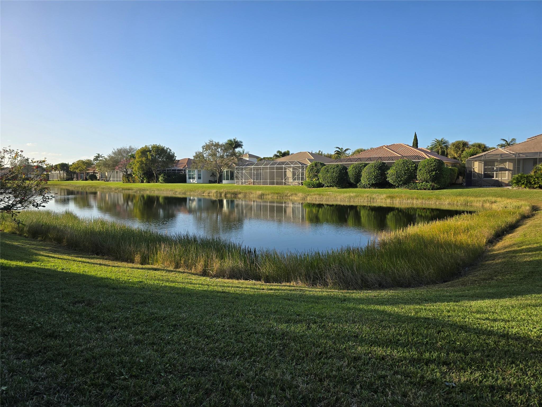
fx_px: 360
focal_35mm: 23
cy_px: 204
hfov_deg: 73.9
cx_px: 271
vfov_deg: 58.9
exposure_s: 1/488
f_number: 1.7
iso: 12
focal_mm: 6.3
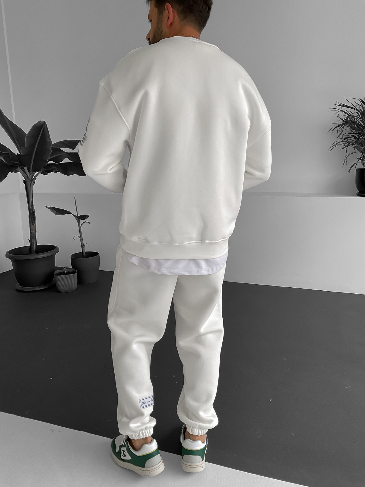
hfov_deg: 48.2
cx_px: 182
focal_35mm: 29
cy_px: 244
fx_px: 408
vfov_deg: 61.7
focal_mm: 3
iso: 40
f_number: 1.8
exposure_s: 1/120
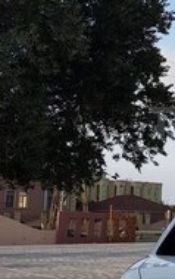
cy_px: 123
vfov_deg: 28.6
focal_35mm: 72
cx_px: 262
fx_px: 549
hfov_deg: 16.5
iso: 40
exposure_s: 1/1100
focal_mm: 4.2
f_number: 1.7
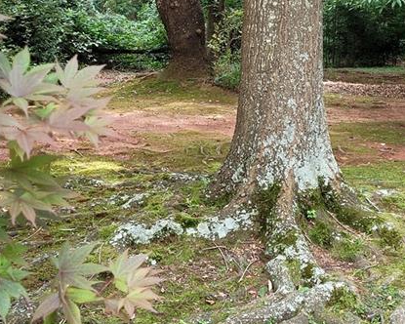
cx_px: 262
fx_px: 563
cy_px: 141
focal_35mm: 47
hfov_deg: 39.2
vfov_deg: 32.0
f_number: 1.8
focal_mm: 5.4
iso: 100
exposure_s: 1/120
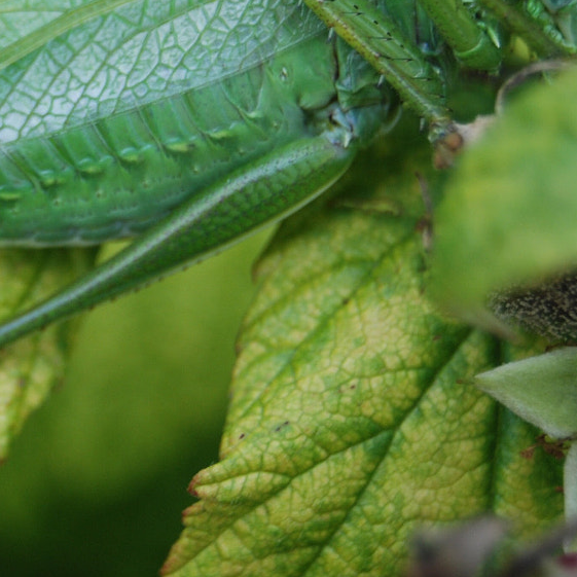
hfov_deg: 8.7
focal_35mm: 200
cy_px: 68
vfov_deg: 8.7
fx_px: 3776
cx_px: -25
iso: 200
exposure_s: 1/100
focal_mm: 55
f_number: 5.6
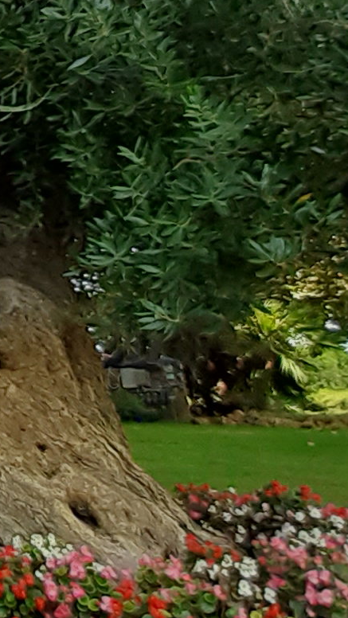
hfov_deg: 20.2
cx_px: -234
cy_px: 206
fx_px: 770
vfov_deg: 43.1
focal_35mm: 47
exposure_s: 1/424
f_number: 2.2
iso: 40
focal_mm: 1.13
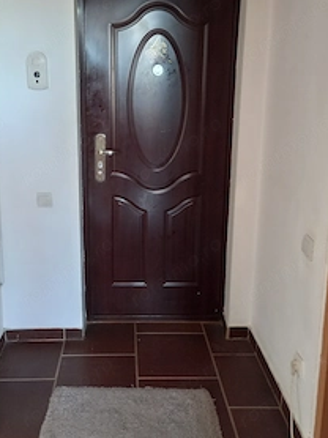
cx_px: 125
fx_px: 456
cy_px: 176
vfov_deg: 51.1
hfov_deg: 39.4
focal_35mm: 36
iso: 200
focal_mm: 4.6
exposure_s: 1/30
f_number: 2
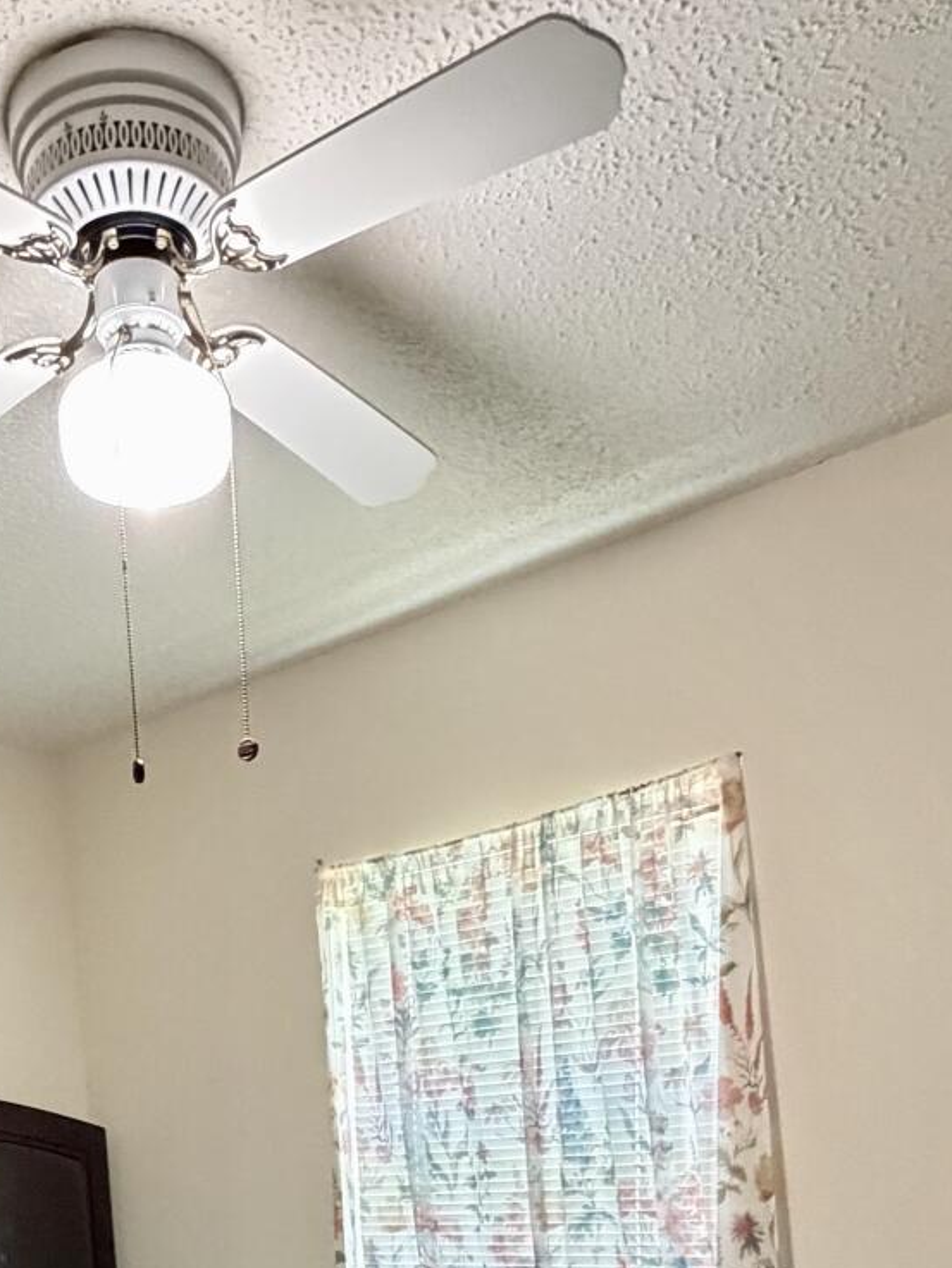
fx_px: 1393
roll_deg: +3.3
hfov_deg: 36.9
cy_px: 1457
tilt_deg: -10.8
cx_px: 248
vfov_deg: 38.6
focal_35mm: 38
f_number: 2.2
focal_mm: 2.22
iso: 800
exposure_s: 1/60
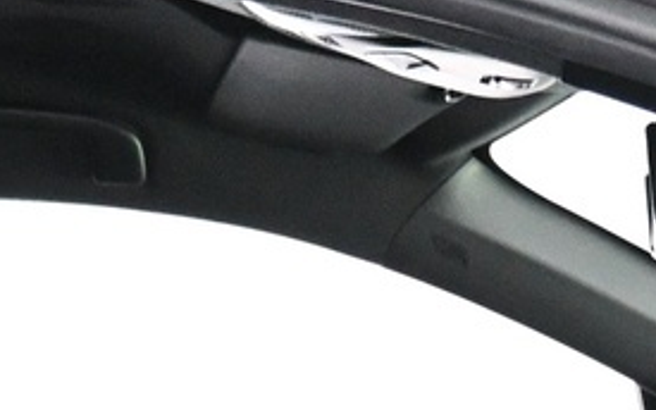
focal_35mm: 144
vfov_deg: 8.5
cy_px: 872
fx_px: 2575
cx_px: 441
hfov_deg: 14.5
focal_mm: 16
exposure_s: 1/50
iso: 4000
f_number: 3.5
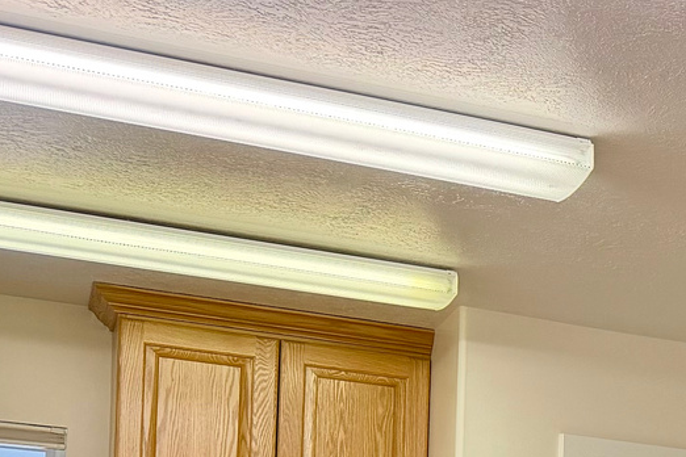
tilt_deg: -1.4
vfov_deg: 12.9
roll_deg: -2.2
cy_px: 777
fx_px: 1867
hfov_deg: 18.0
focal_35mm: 98
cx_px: 1099
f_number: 1.78
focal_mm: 6.76
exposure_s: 1/179
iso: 100
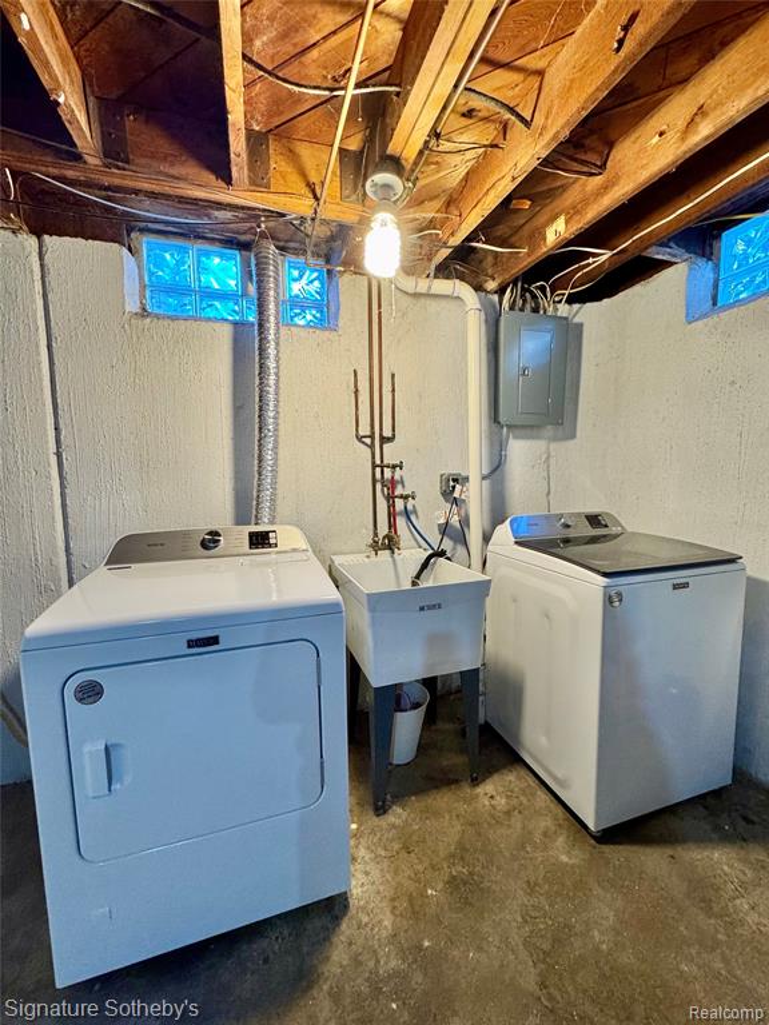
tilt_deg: -5.9
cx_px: 384
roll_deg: +1.9
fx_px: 415
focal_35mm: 14
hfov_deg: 85.7
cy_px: 512
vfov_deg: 102.1
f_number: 2.2
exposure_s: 1/120
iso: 200
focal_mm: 2.22
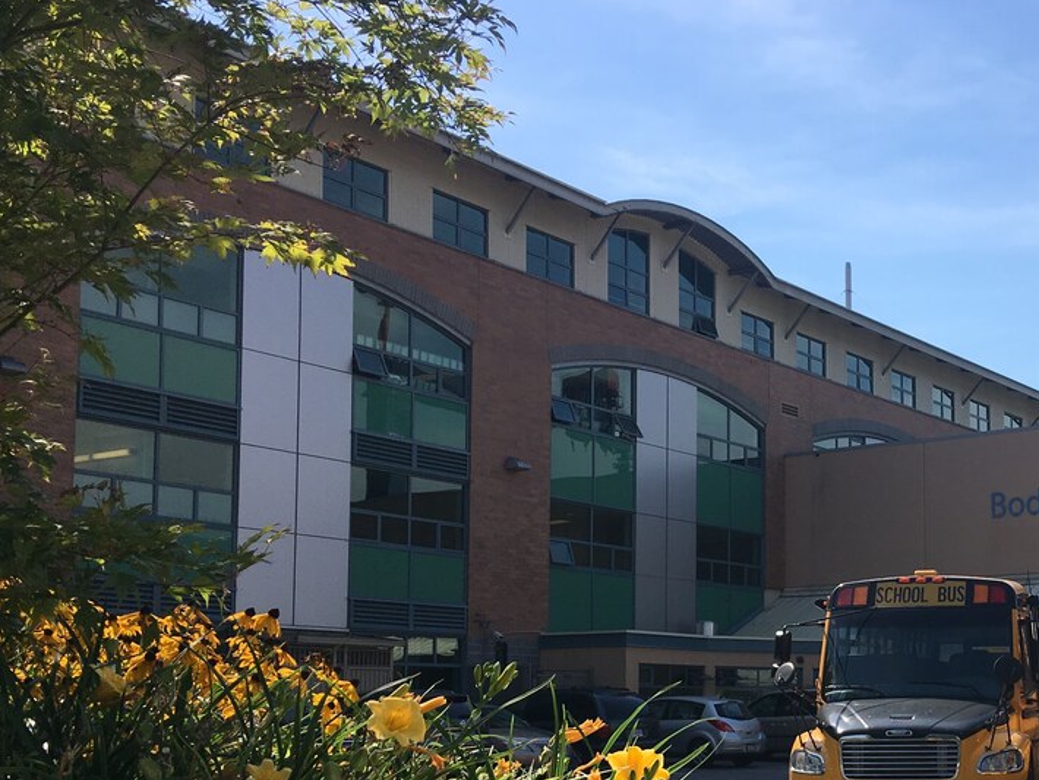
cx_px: 855
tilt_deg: +4.3
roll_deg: -1.0
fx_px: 1471
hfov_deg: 37.3
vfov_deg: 29.2
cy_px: 600
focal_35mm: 49
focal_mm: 4.15
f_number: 2.2
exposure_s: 1/1748
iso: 25
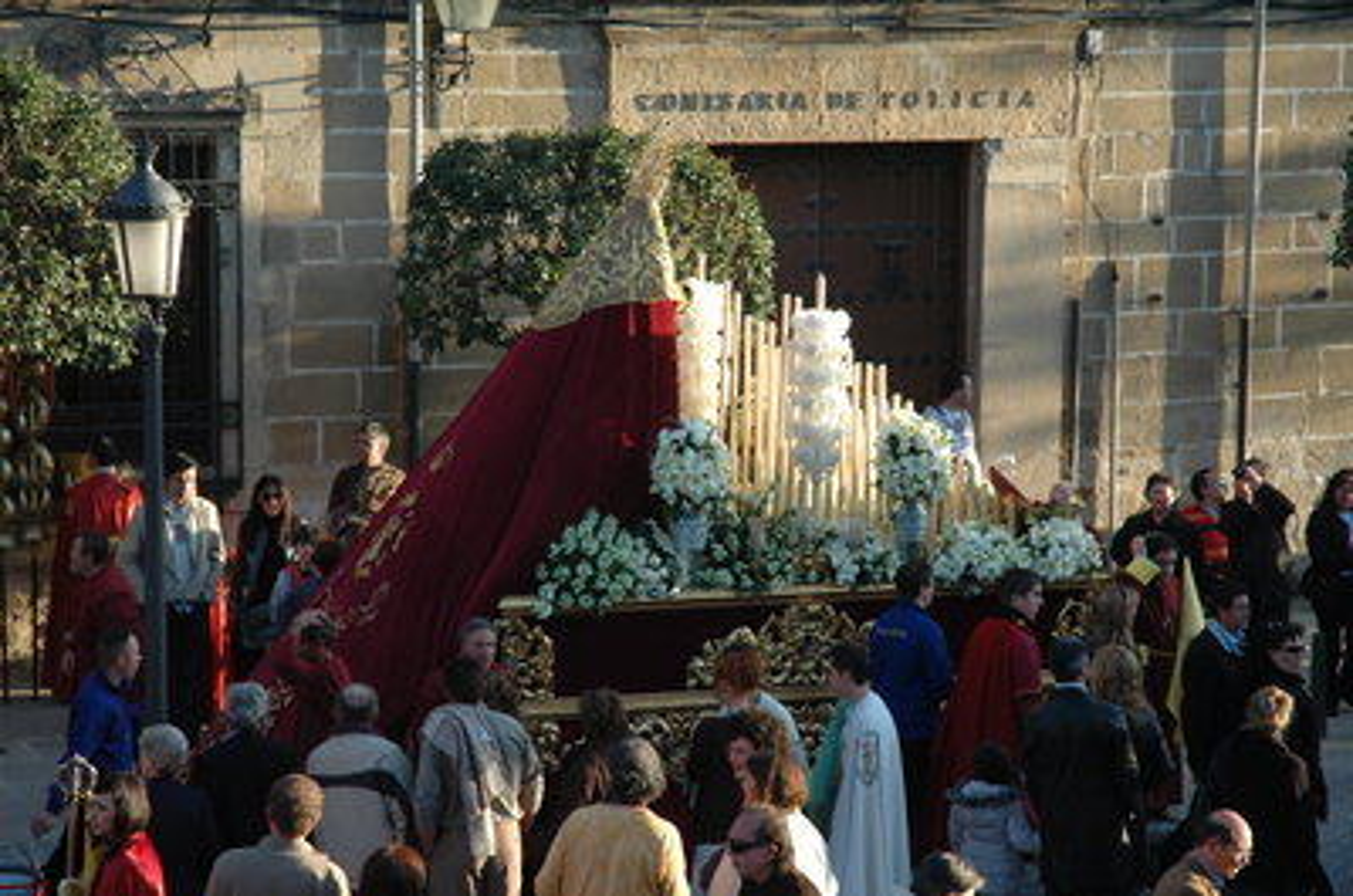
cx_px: 676
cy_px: 448
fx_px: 3938
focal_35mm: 105
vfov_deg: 13.0
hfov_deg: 19.5
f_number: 6.3
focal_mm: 70
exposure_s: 1/160
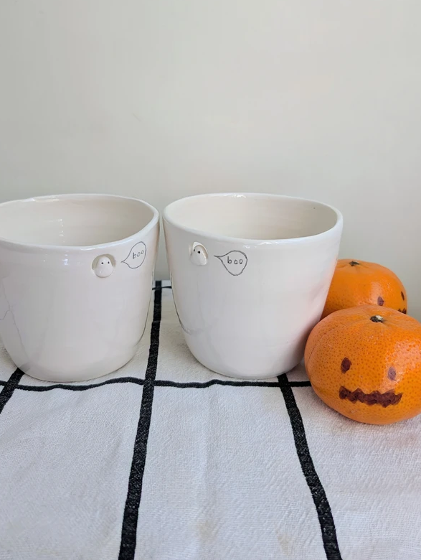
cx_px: 209
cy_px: 275
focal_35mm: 27
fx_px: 437
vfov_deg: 65.3
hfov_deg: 51.5
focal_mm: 6.9
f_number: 1.68
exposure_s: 1/103
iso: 29
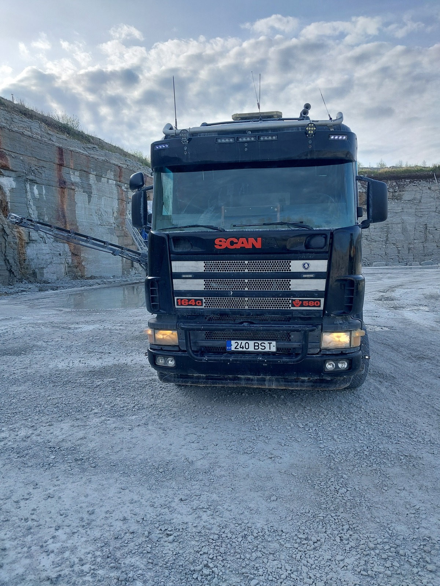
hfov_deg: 46.8
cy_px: 293
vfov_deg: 60.0
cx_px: 220
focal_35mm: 30
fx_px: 508
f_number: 1.8
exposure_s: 1/265
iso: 20
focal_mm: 4.6
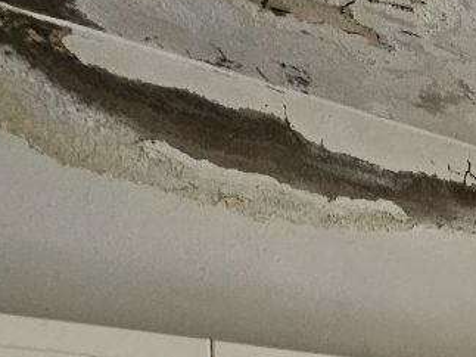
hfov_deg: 20.3
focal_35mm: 58
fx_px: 797
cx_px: 906
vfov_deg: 21.6
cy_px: 516
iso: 125
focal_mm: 2.2
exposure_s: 1/70.8
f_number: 2.2
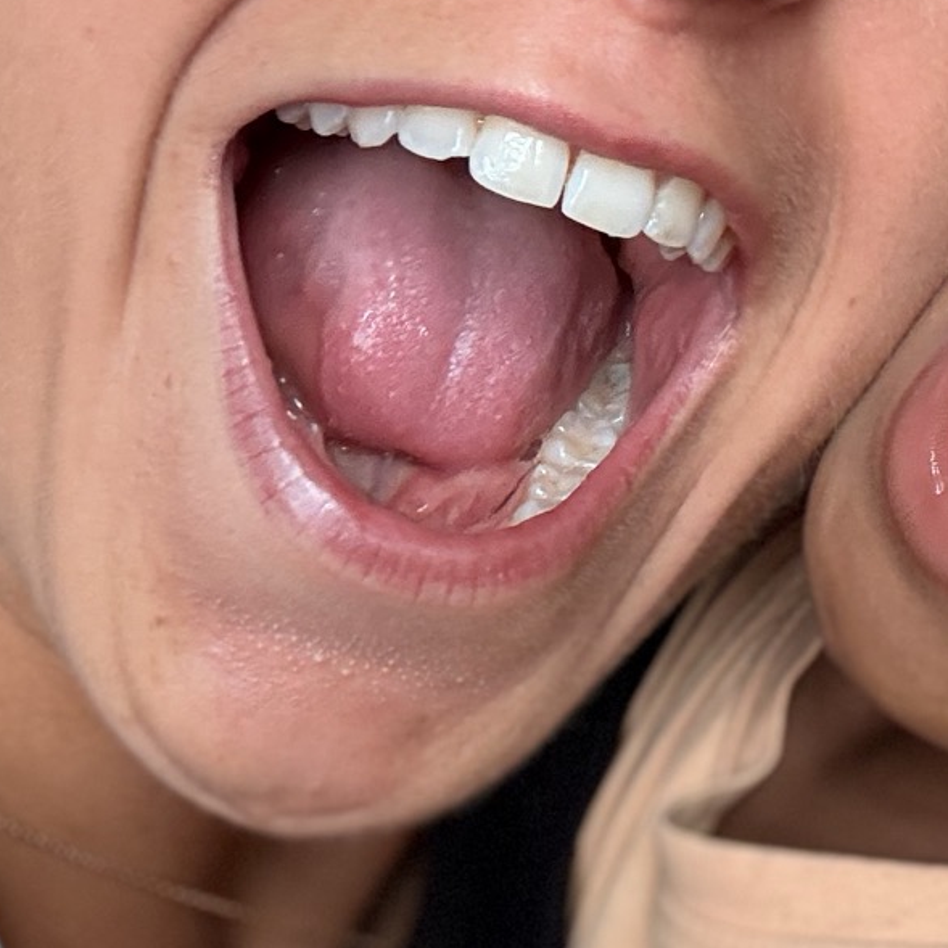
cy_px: 369
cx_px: 895
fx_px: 2510
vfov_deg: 21.4
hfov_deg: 20.8
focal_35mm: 81
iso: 80
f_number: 1.9
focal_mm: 2.69
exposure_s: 1/60
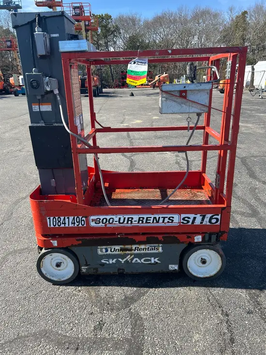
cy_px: 178
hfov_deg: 53.1
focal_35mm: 26
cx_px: 133
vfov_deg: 67.3
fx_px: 266
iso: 50
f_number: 1.5
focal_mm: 5.7
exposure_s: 1/1724
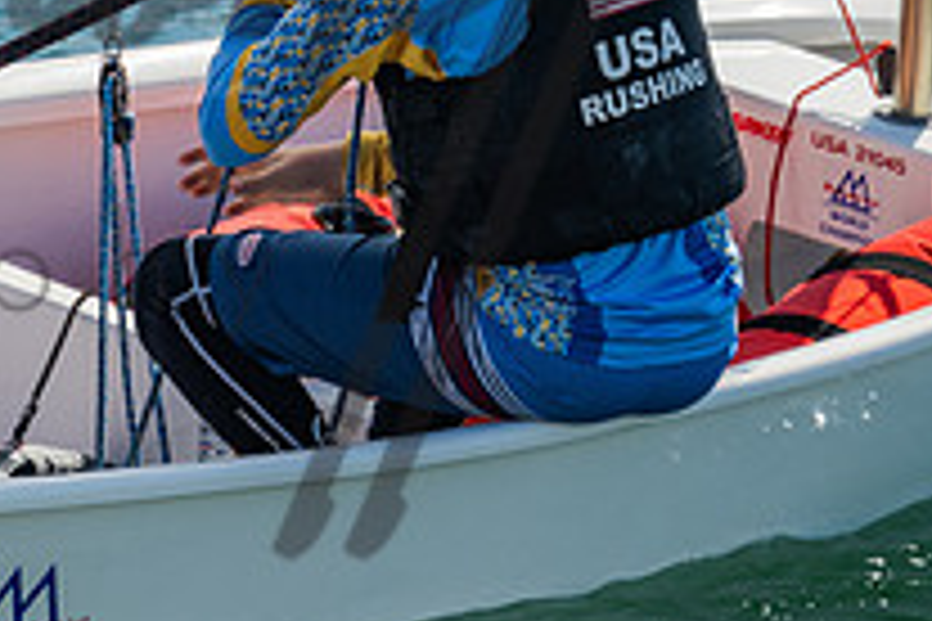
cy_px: 7
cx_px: 233
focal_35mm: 455
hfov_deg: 4.5
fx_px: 11779
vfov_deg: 3.0
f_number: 6.3
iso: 100
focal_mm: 145
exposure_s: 1/250
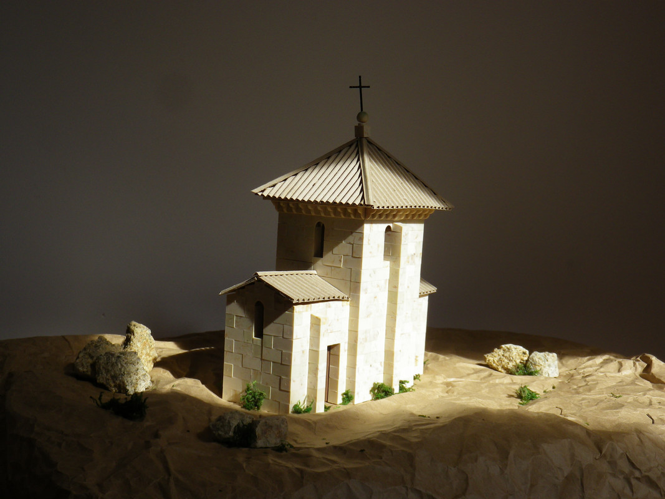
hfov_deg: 38.9
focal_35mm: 49
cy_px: 250
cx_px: 332
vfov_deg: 29.7
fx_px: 941
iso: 80
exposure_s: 1/200
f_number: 4.2
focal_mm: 8.7
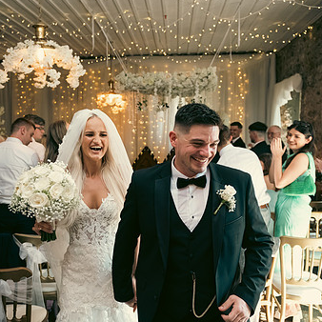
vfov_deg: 47.2
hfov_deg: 46.9
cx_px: 126
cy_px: 172
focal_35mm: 35
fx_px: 368
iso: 1250
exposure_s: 1/160
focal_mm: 24
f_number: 3.5
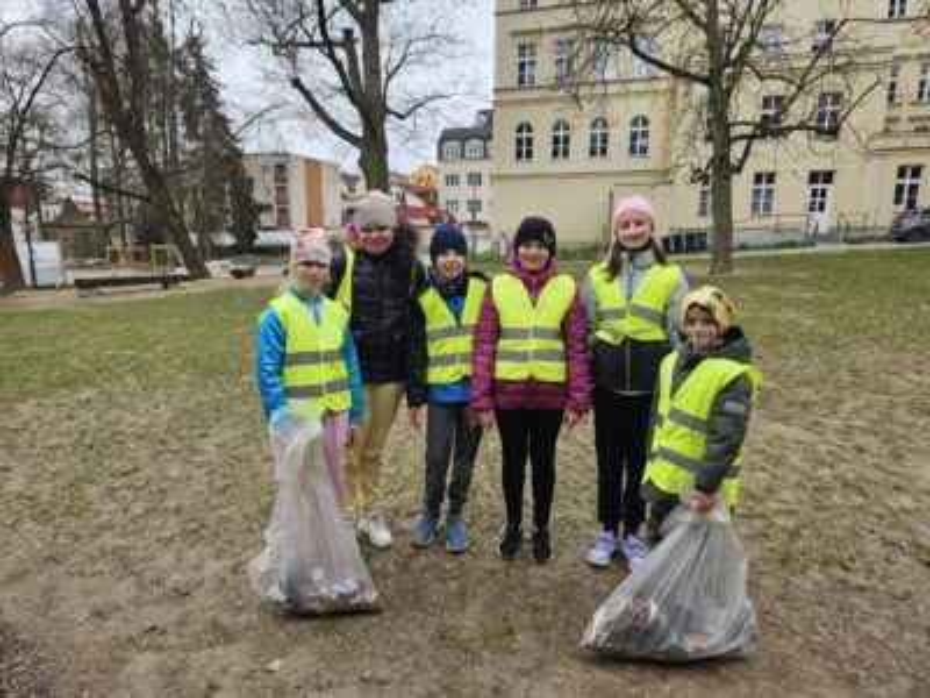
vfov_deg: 58.9
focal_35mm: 23
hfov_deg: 73.9
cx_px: 465
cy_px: 349
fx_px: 618
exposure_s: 1/226
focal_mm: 5.4
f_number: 1.8
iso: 25
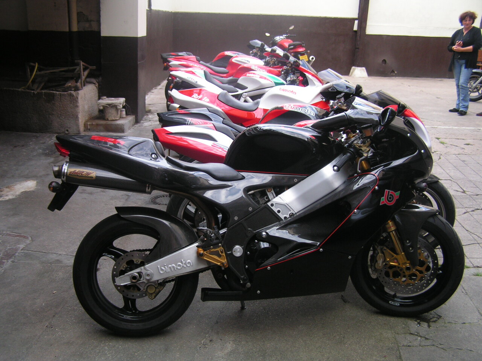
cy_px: 180
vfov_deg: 37.7
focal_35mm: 38
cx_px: 241
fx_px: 529
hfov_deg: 49.0
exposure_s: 1/60
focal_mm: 6.3
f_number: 2.8
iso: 50
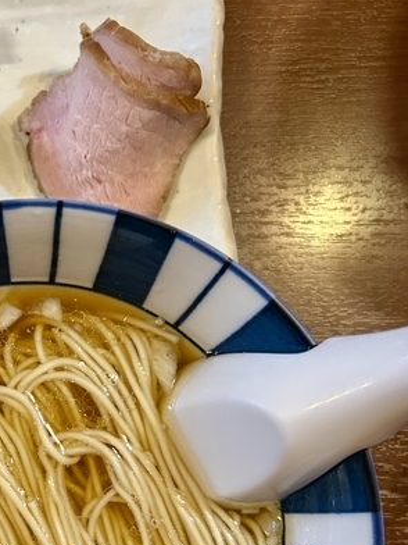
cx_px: -7
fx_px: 833
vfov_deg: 35.4
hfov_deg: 26.0
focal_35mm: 53
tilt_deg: -86.2
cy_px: 409
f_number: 1.5
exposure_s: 1/60
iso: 320
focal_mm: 5.7
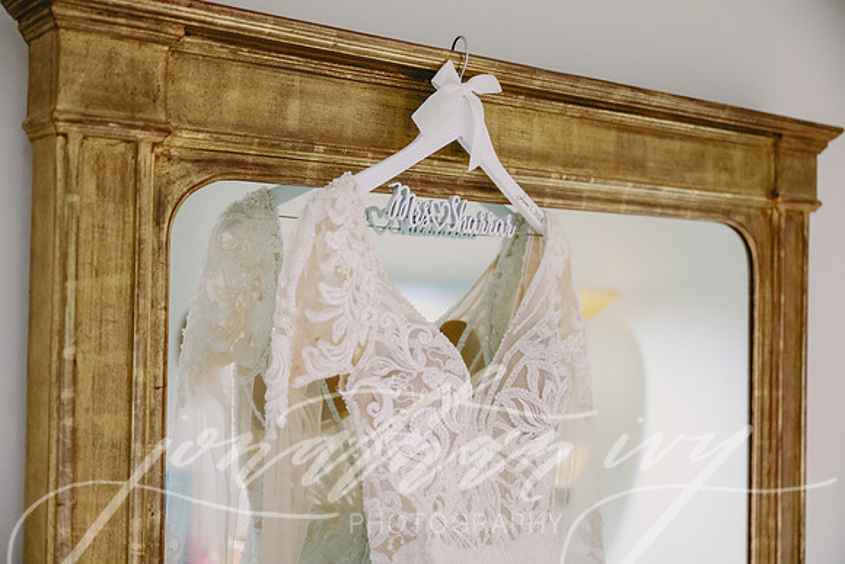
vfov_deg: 29.9
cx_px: 422
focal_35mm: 45
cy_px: 282
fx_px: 1056
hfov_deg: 43.6
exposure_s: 1/160
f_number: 2.8
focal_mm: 45
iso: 1250
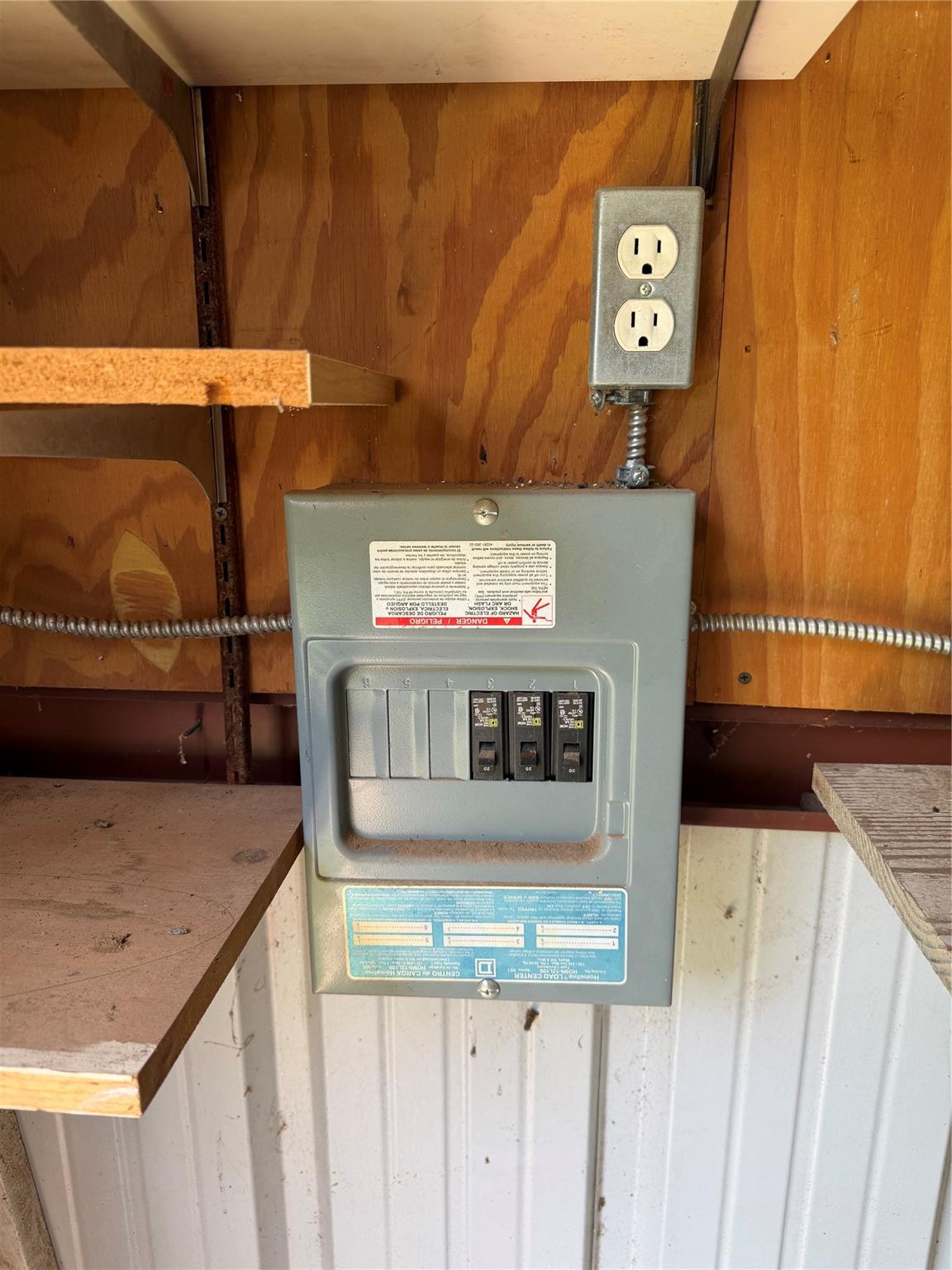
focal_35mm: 24
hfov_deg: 56.8
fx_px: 880
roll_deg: -0.5
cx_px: 476
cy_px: 635
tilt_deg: -13.8
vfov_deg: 71.6
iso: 80
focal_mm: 6.76
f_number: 1.78
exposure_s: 1/121
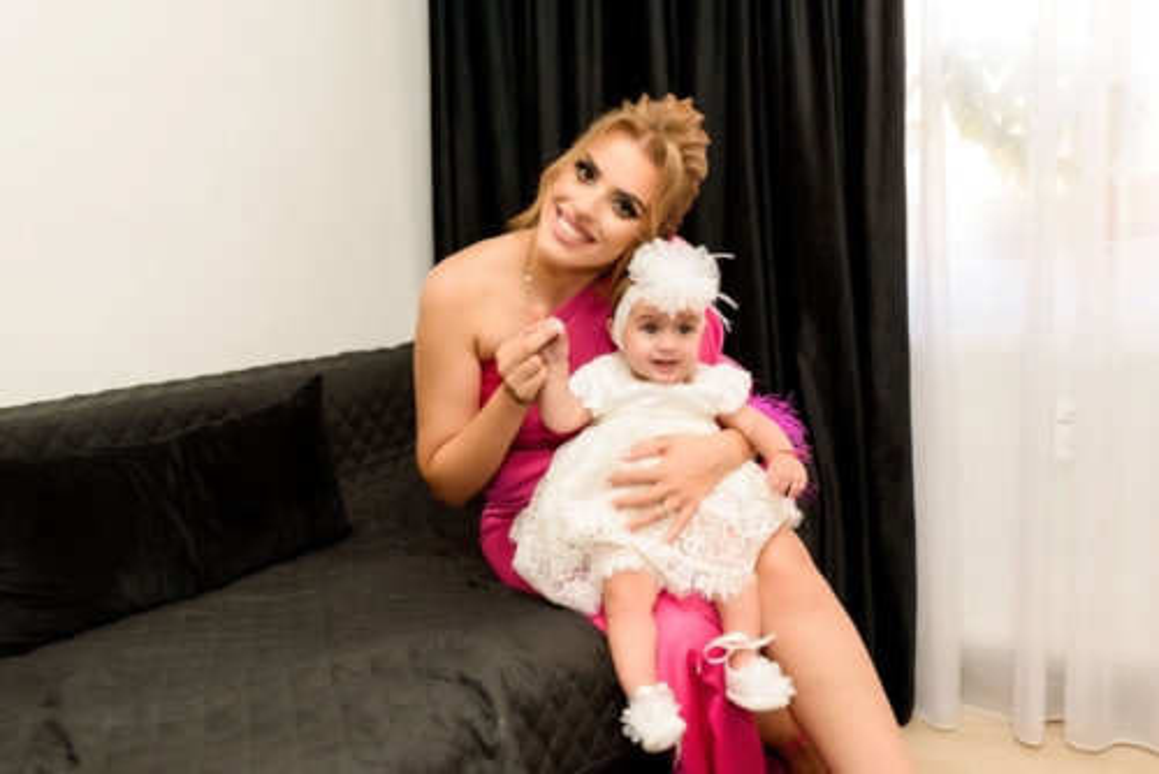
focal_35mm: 35
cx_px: 580
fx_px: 1127
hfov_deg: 54.4
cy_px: 387
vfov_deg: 37.9
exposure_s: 1/200
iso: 1600
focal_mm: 35
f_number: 2.8
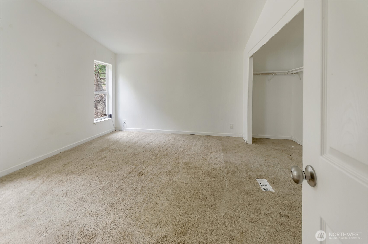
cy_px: 122
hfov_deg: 100.5
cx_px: 184
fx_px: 153
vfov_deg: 77.1
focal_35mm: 15
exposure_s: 1/20
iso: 160
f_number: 4
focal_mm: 10
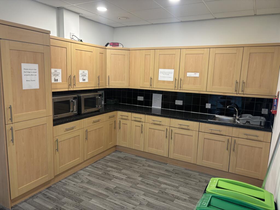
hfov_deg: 67.3
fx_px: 210
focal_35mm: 26
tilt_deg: -10.2
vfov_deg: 53.1
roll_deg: -1.7
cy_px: 105
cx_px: 140
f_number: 1.6
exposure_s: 1/50
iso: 125
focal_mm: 5.96
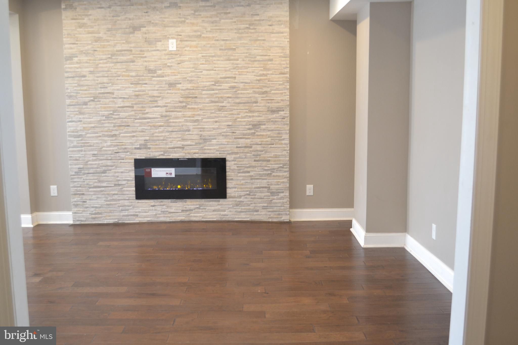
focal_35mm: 36
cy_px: 172
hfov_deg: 53.1
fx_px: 518
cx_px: 259
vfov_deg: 36.9
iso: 800
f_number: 4
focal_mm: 24
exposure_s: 1/25
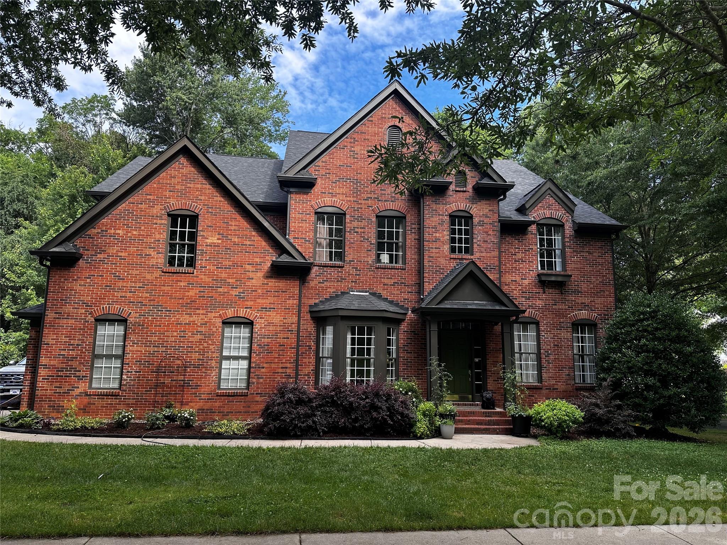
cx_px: 364
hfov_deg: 71.6
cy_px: 272
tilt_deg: +10.1
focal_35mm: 24
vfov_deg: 56.8
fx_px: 504
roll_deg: -0.6
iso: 80
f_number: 1.78
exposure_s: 1/663
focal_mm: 6.86
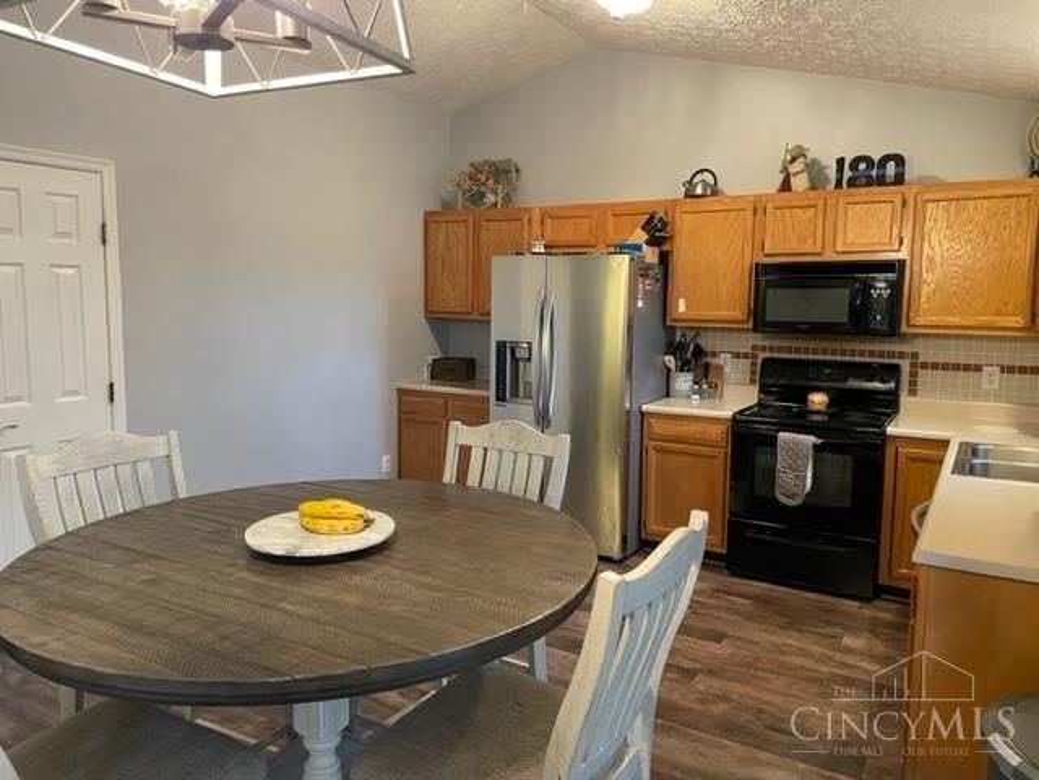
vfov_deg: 53.1
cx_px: 520
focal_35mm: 26
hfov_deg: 67.3
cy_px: 390
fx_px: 780
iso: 400
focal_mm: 4.2
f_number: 1.6
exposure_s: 1/60
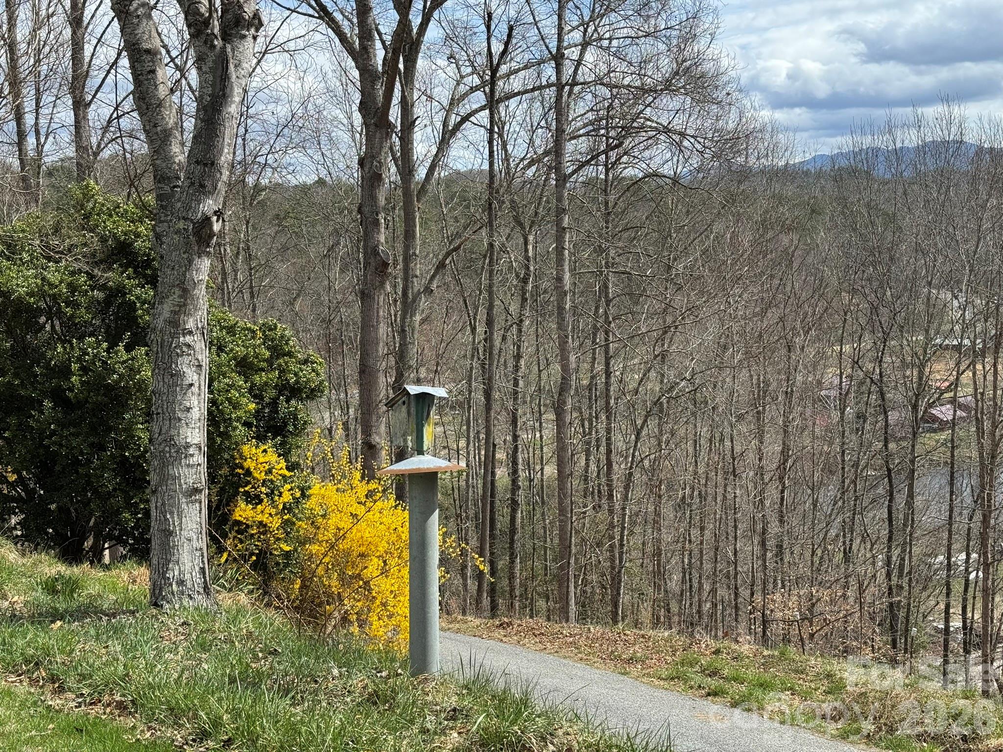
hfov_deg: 39.7
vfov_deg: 30.3
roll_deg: +1.1
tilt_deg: -6.2
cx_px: 502
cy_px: 376
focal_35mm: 48
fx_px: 1391
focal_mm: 6.76
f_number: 1.78
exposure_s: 1/3257
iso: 64
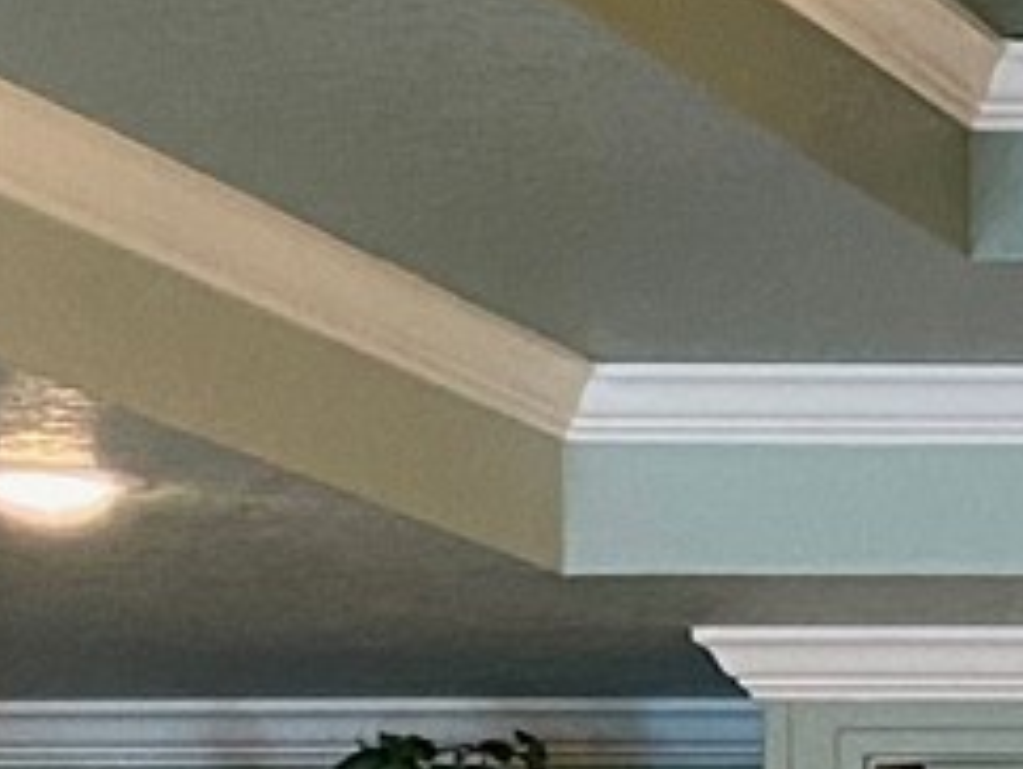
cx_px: 2786
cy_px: 1466
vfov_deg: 7.0
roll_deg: +0.0
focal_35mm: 206
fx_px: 6094
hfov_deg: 8.4
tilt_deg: +1.2
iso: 400
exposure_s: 1/60
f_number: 1.8
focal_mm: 4.25
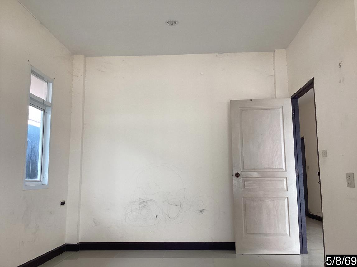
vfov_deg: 45.4
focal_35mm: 31
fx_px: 320
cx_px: 178
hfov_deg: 58.4
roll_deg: -0.2
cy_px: 134
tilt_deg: +8.0
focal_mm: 3.3
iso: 50
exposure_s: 1/120
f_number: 2.4
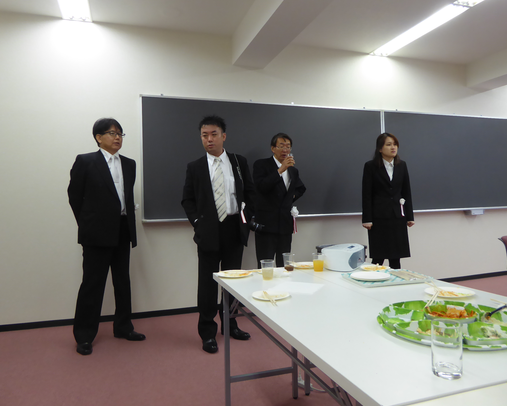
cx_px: 258
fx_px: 405
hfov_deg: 64.1
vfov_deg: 53.2
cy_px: 201
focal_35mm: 27
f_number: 3.3
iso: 200
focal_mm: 4.3
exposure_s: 1/60
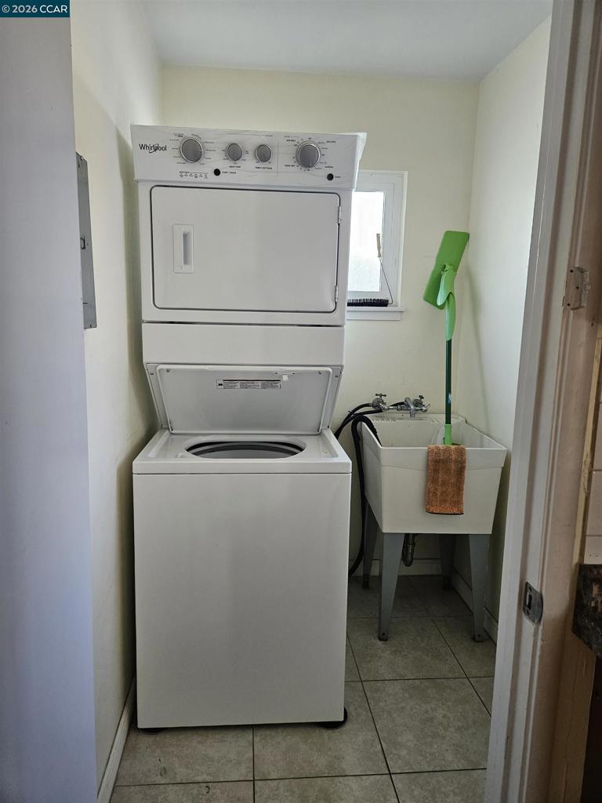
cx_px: 301
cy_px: 402
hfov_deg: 58.9
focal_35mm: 23
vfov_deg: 73.9
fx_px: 533
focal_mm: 5.4
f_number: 1.8
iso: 320
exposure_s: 1/170
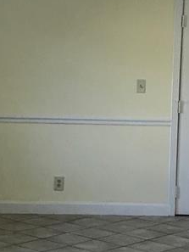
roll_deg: -1.3
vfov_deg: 17.4
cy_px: 120
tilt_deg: -5.7
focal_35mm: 113
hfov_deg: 13.1
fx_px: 822
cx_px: 67
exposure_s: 1/40
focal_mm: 3.99
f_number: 1.8
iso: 25
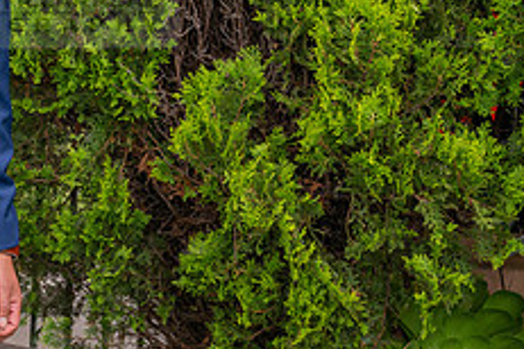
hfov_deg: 20.1
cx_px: -14
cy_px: -6
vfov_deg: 13.7
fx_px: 1426
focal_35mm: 98
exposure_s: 1/160
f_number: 8
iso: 250
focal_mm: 39
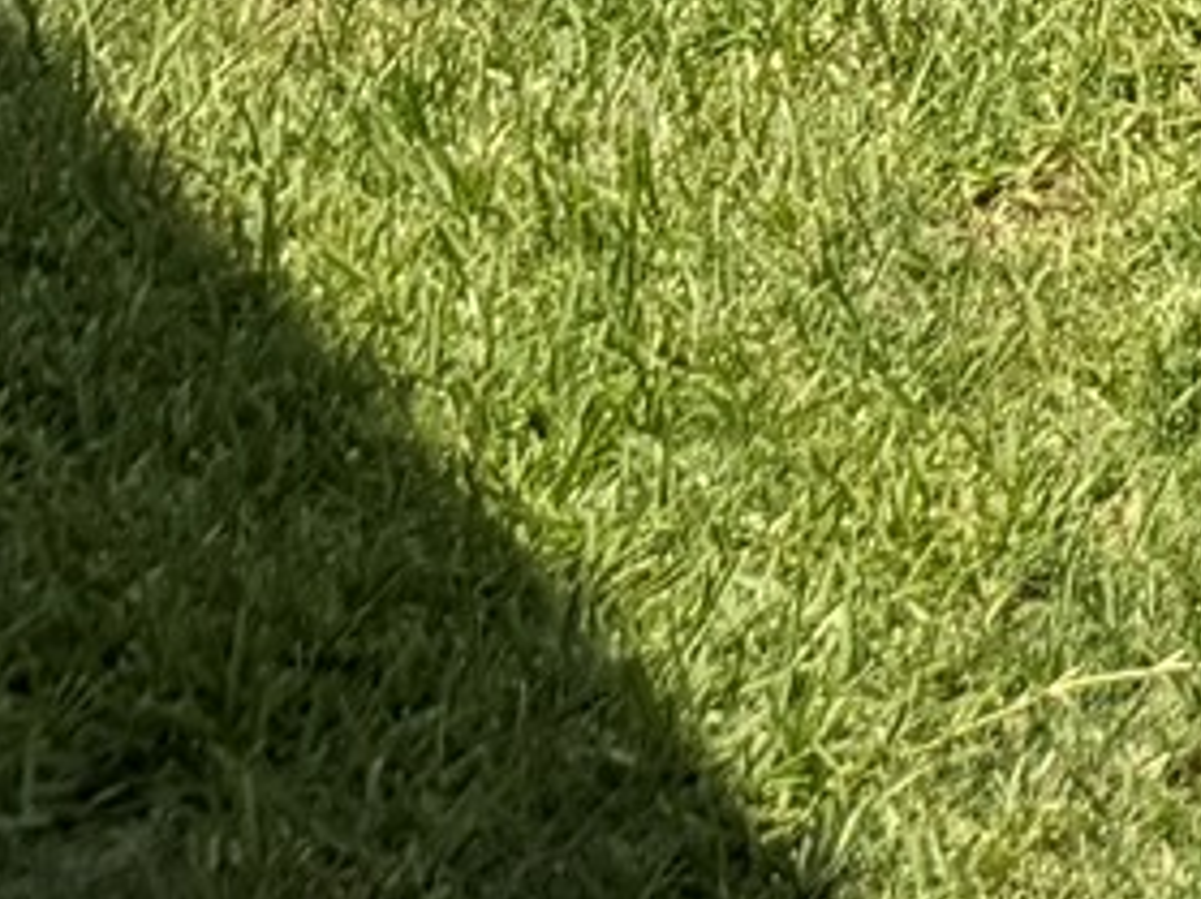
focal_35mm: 176
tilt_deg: +5.0
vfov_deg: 6.9
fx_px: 6104
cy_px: -2392
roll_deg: +2.8
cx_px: 3612
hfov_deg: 9.1
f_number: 1.78
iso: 80
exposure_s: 1/4405
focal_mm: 6.76
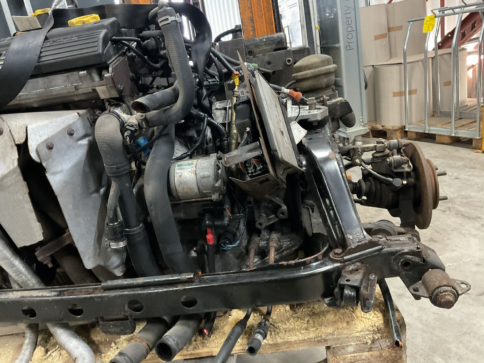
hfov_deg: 61.7
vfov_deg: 48.2
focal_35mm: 29
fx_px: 405
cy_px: 182
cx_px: 242
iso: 250
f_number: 1.8
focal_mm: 3
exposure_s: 1/25
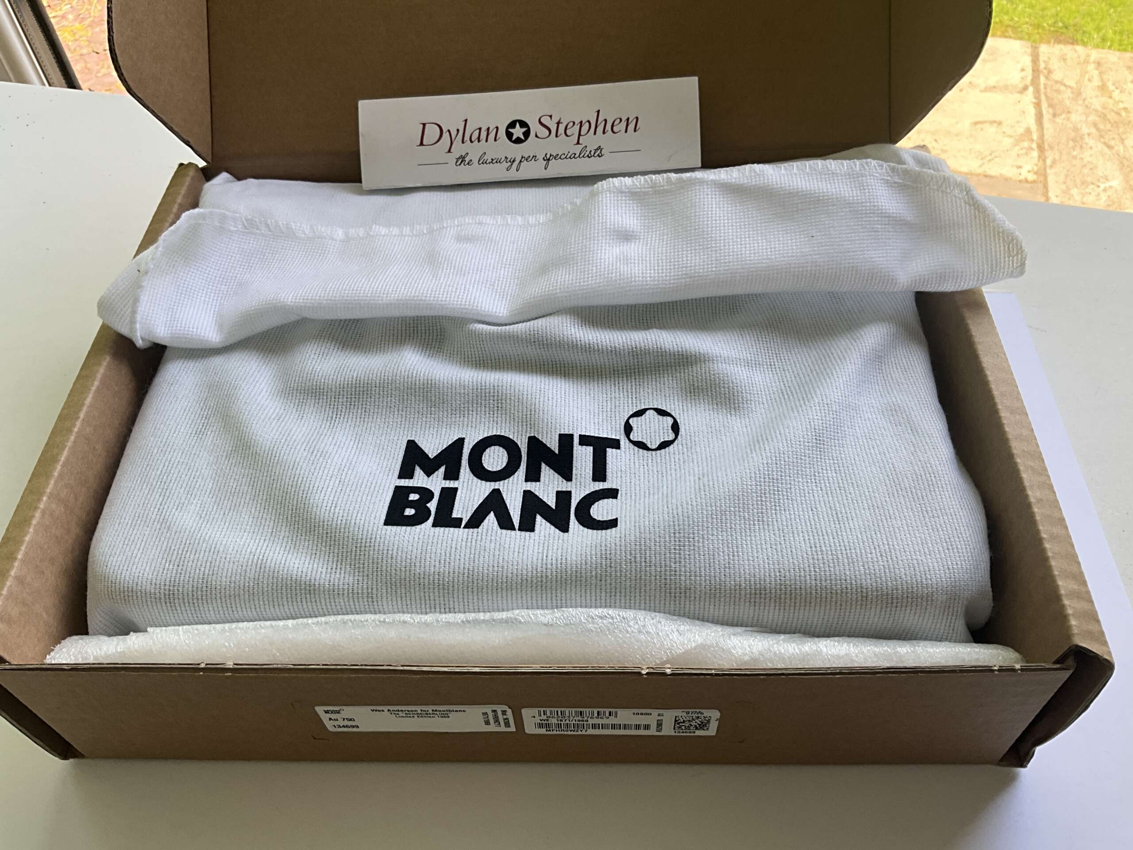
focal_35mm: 29
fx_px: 949
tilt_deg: -50.1
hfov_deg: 61.7
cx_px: 566
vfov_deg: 48.2
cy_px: 425
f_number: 1.8
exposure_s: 1/122
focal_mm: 3
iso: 25
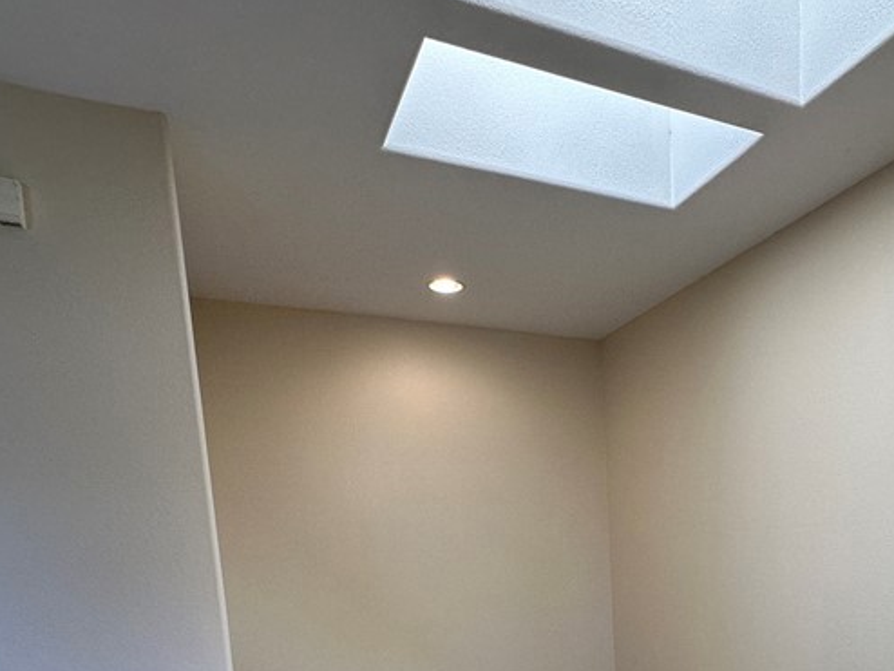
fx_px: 749
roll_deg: +2.3
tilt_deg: -7.4
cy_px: 649
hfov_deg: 59.7
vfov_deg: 42.6
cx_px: 621
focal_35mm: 29
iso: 125
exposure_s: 1/120
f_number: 2.2
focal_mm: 2.22
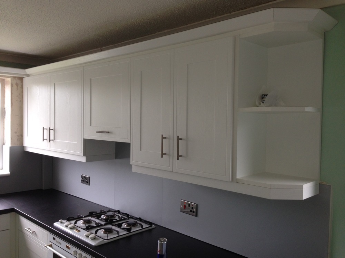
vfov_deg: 42.9
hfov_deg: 55.4
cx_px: 172
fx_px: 329
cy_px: 129
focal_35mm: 33
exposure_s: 1/20
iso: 64
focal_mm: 4.12
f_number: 2.4
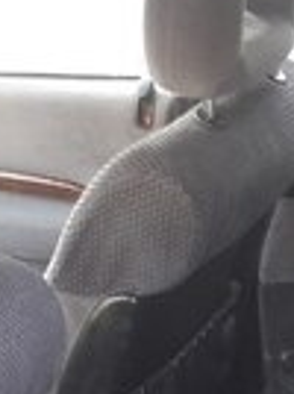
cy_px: 638
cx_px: 406
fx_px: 1181
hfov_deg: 13.6
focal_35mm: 104
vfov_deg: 16.7
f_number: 1.9
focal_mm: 3.7
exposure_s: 1/33
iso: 125
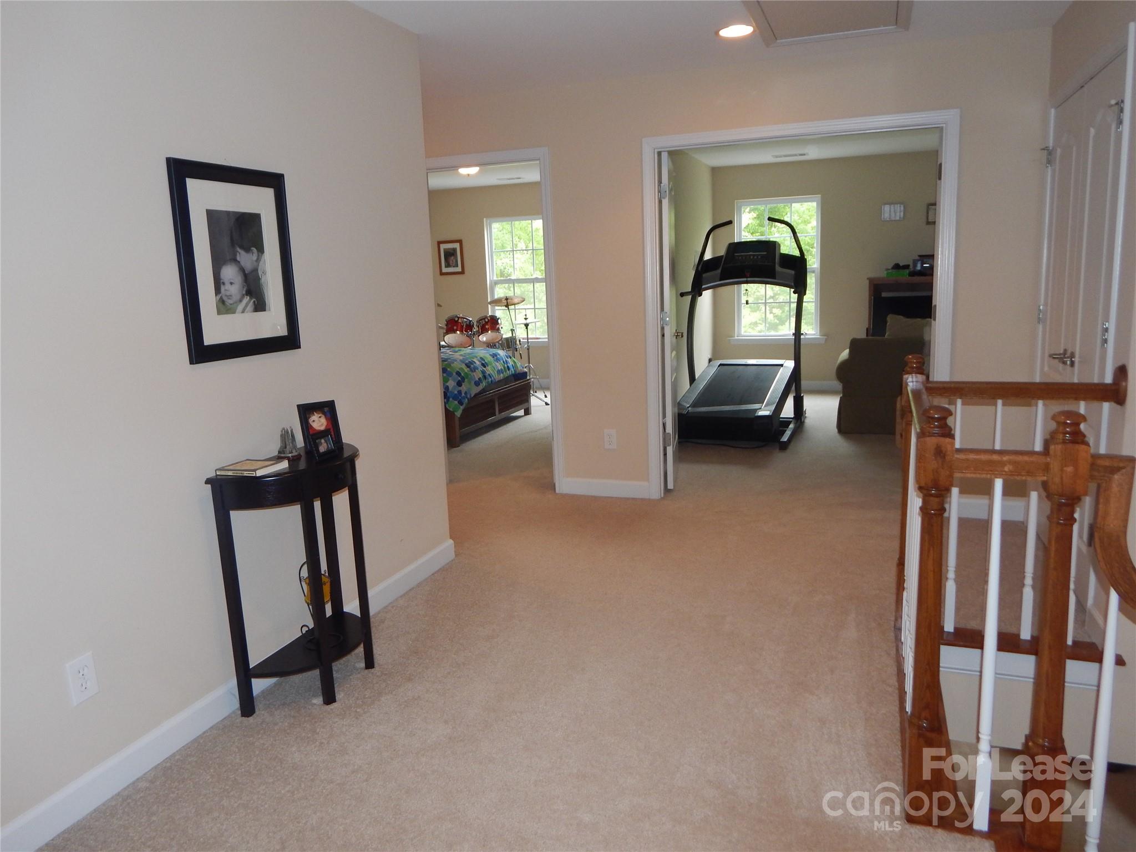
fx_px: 820
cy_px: 426
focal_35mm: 25
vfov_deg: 54.9
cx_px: 568
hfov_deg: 69.4
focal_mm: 4.5
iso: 200
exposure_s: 1/30
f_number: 3.1
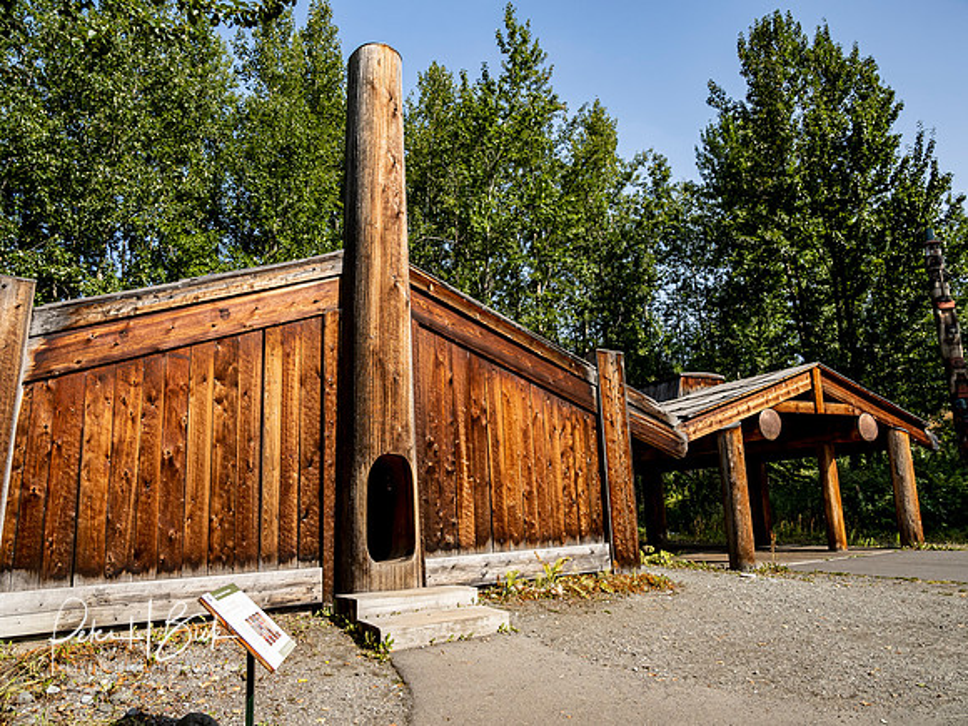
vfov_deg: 56.8
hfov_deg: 71.6
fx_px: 671
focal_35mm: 24
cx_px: 484
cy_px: 363
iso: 400
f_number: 8
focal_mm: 12
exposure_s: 1/500
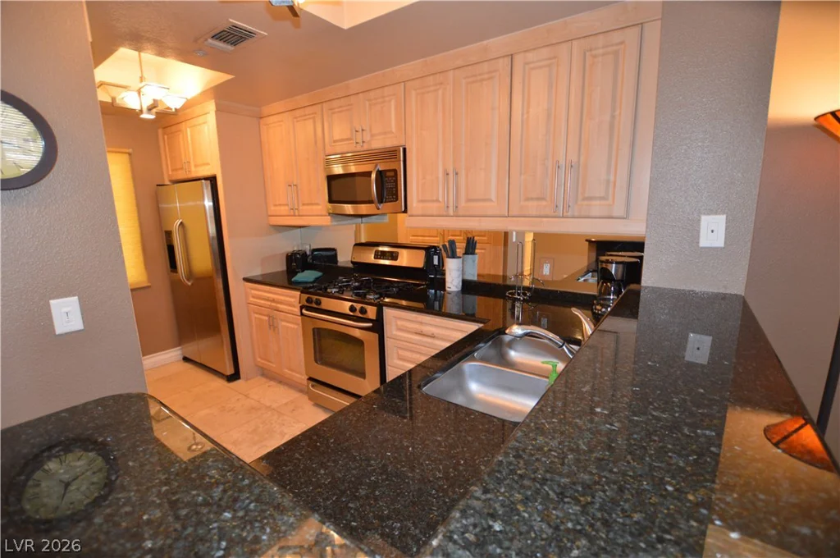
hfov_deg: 100.5
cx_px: 420
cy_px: 279
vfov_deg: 77.2
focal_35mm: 15
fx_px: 350
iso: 1000
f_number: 3.5
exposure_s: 1/60
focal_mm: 10
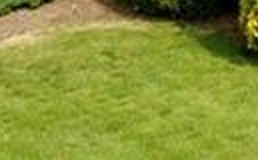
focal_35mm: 227
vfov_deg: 5.4
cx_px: 728
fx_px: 1593
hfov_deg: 8.1
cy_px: -351
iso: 100
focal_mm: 10.26
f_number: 7.1
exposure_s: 1/800
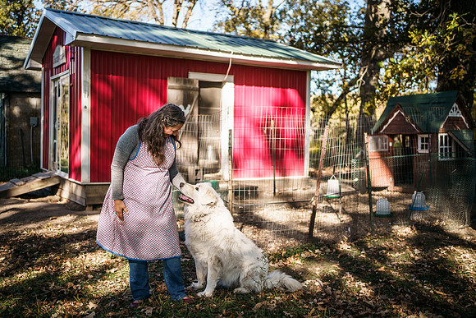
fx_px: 481
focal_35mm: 36
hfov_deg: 52.6
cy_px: 154
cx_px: 230
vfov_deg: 36.5
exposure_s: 1/1000
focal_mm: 35
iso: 100
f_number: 1.8
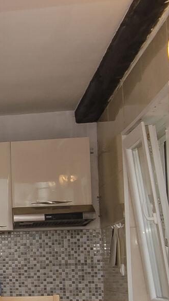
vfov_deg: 27.7
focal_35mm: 75
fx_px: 598
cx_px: -178
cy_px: 238
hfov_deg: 13.6
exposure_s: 1/125
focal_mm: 10
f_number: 6.3
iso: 100
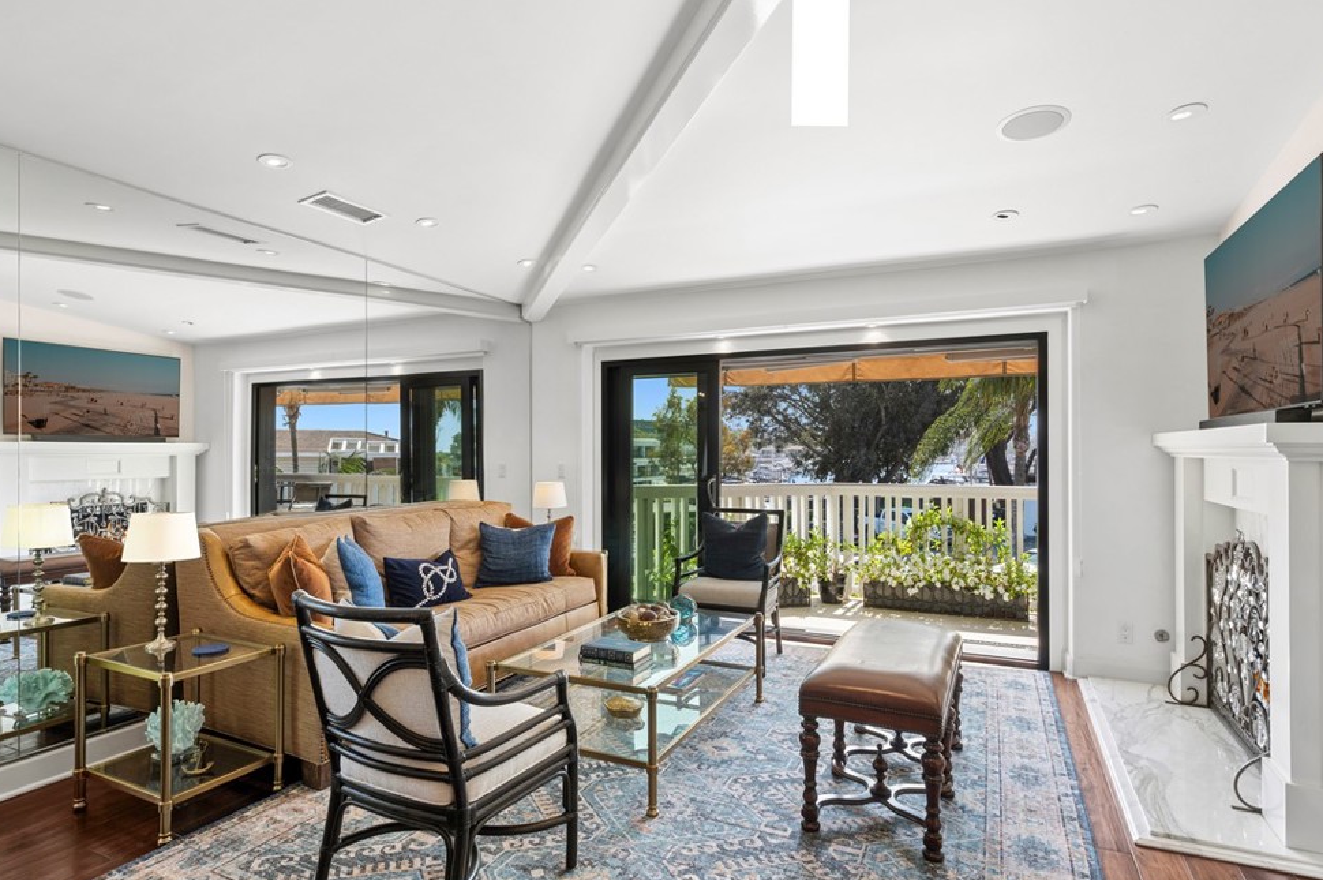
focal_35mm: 19
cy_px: 441
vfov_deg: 64.5
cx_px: 636
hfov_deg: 86.9
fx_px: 698
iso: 160
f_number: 9
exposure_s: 1/15
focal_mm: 18
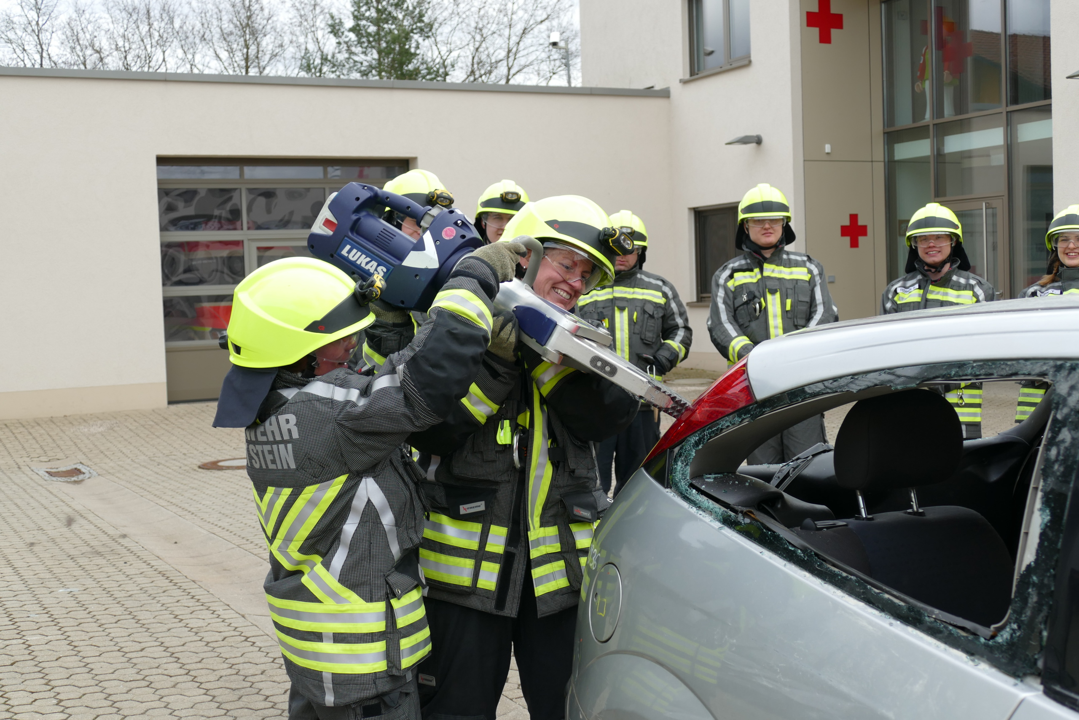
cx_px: 540
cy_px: 360
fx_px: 1409
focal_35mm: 47
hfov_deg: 41.9
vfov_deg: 28.7
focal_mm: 17
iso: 125
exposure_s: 1/500
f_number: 3.3
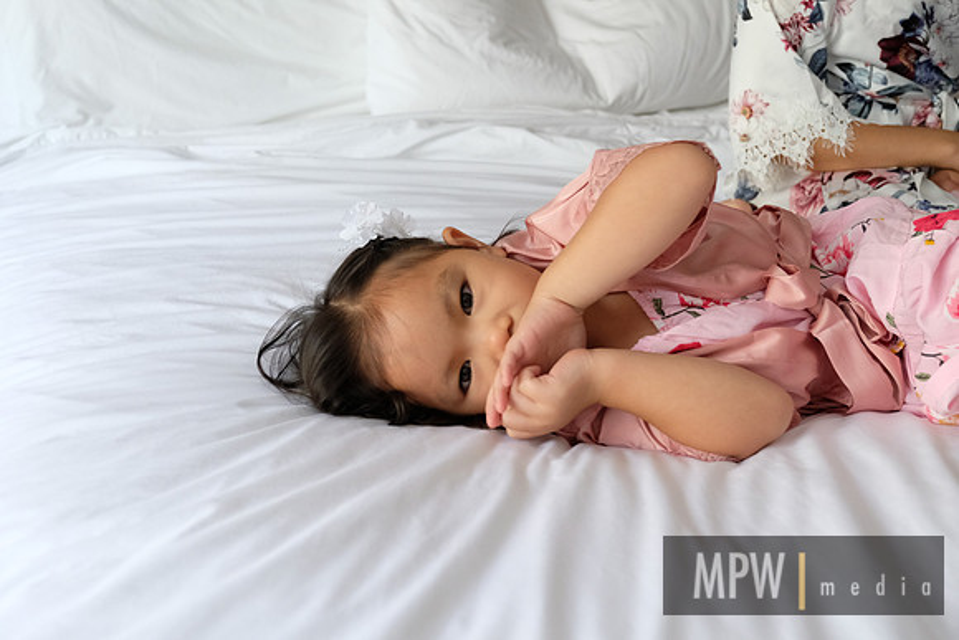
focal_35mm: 31
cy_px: 320
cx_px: 480
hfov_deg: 60.3
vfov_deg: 42.3
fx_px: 826
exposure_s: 1/160
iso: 2000
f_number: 2.8
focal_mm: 20.6
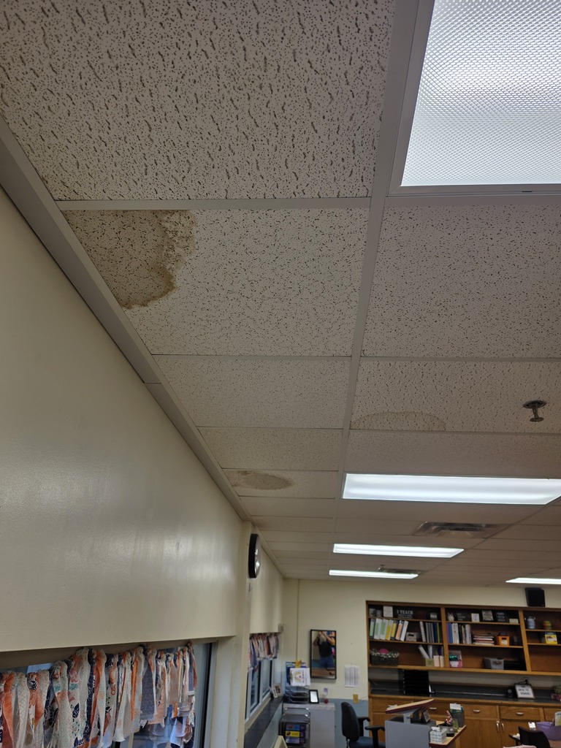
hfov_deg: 58.9
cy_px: 374
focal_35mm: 23
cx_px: 280
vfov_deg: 73.9
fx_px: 497
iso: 40
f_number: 1.4
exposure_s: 1/120
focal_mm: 6.5
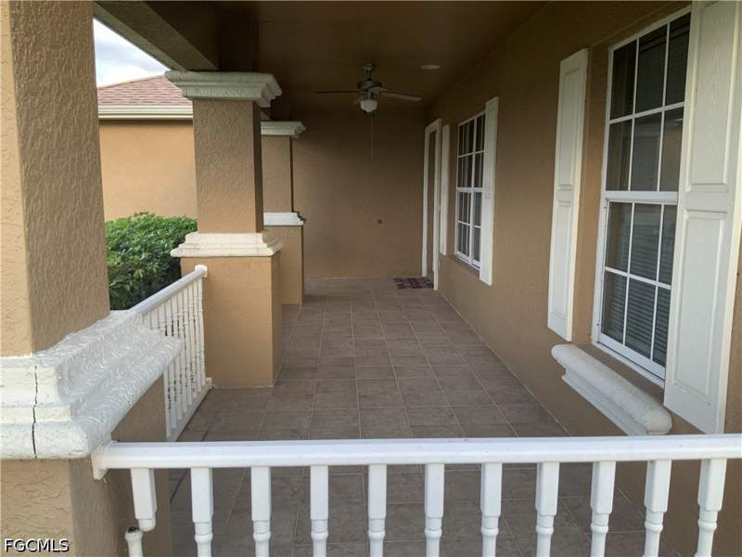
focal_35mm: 29
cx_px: 371
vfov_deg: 48.2
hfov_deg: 61.7
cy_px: 278
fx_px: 622
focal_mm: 3
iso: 25
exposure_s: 1/122
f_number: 1.8
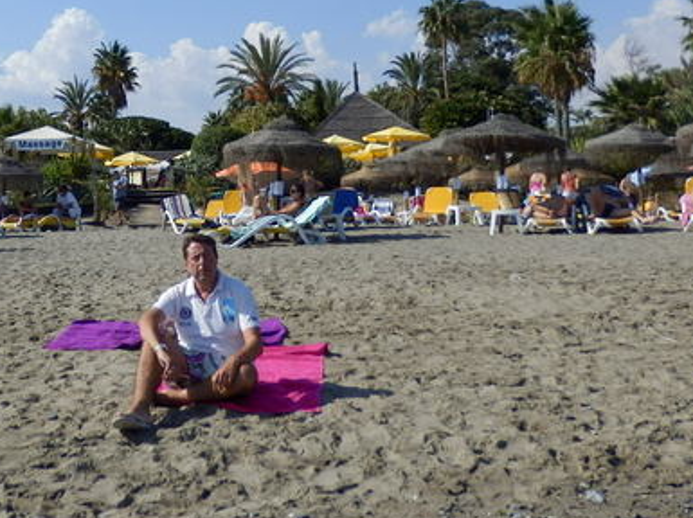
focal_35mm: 52
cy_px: 88
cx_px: 144
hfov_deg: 35.7
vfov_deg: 27.3
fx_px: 1040
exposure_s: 1/200
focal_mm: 4.5
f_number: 8.7
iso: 80
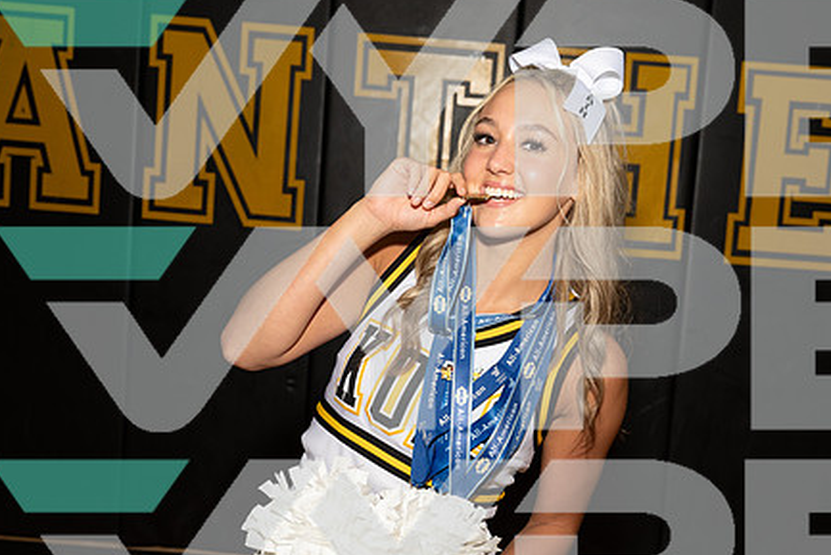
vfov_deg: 23.0
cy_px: 329
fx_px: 1362
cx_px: 484
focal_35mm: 59
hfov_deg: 33.9
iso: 800
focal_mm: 44
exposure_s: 1/250
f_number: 6.3
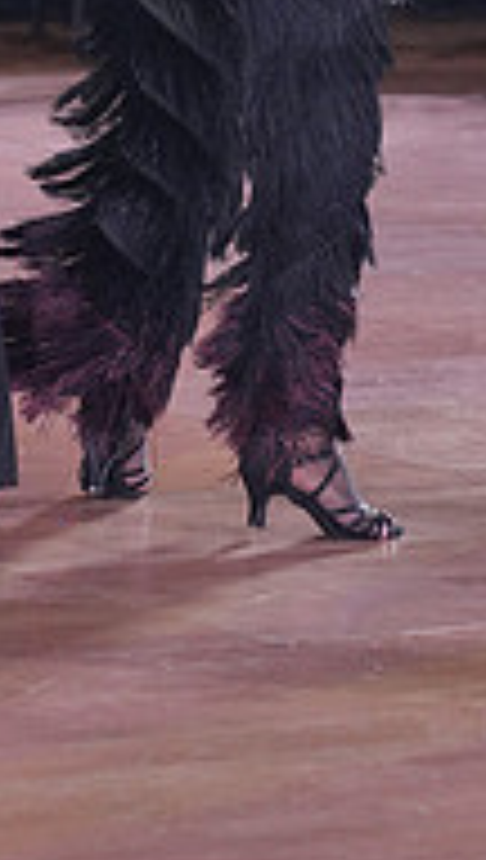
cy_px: -293
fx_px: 5728
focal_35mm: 251
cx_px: 29
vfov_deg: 8.4
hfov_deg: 4.9
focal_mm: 79
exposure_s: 1/400
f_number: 4
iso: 2000
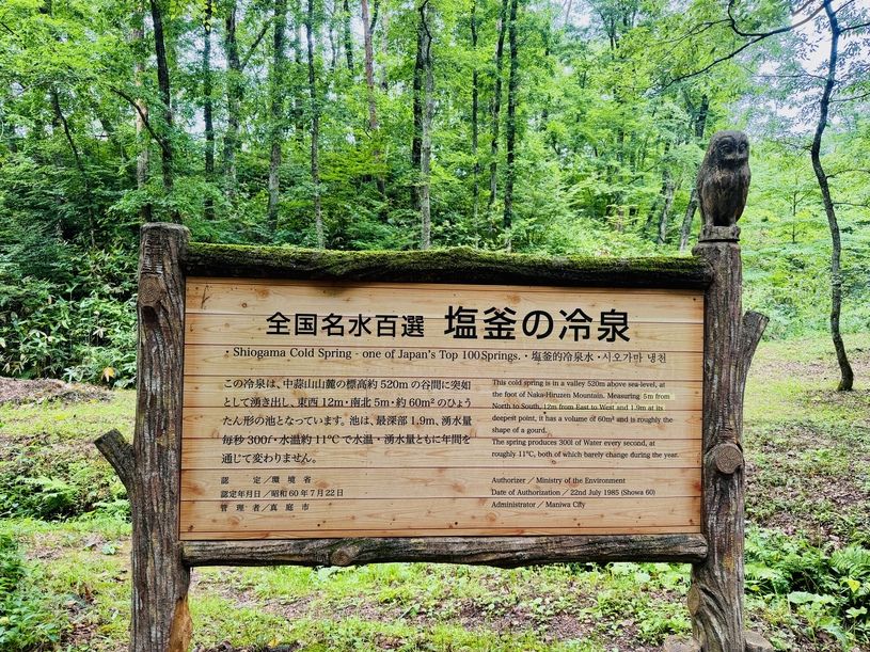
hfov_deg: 71.6
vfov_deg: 56.8
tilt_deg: +0.9
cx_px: 435
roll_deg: +0.1
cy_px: 326
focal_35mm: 24
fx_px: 603
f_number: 1.78
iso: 80
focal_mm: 6.76
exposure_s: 1/170
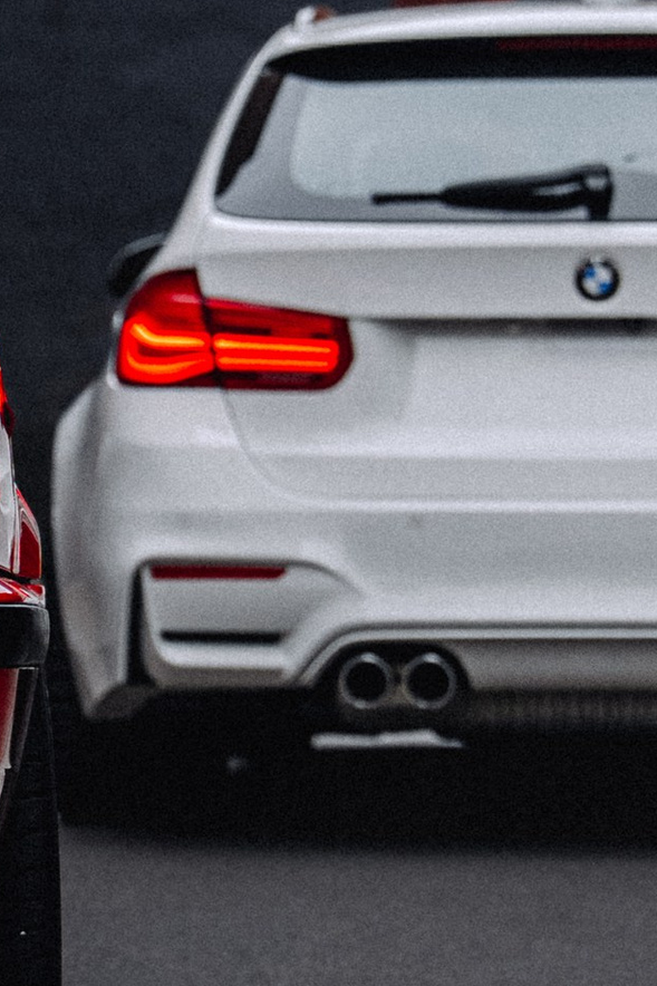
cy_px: 228
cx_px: 278
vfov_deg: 6.8
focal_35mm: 304
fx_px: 8325
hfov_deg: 4.5
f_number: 2.8
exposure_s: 1/800
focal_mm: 70
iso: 200
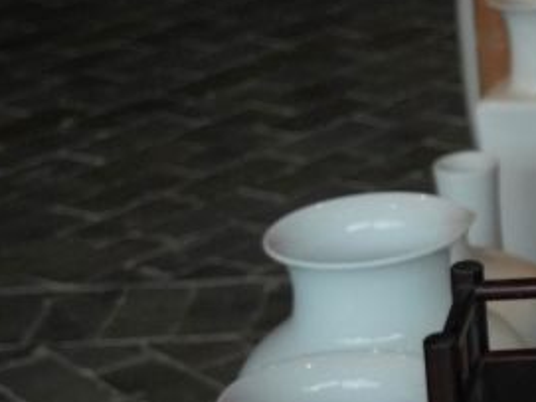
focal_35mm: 176
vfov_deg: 8.4
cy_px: 109
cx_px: 1220
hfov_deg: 10.0
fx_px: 2724
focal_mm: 40
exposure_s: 1/2500
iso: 2000
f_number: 4
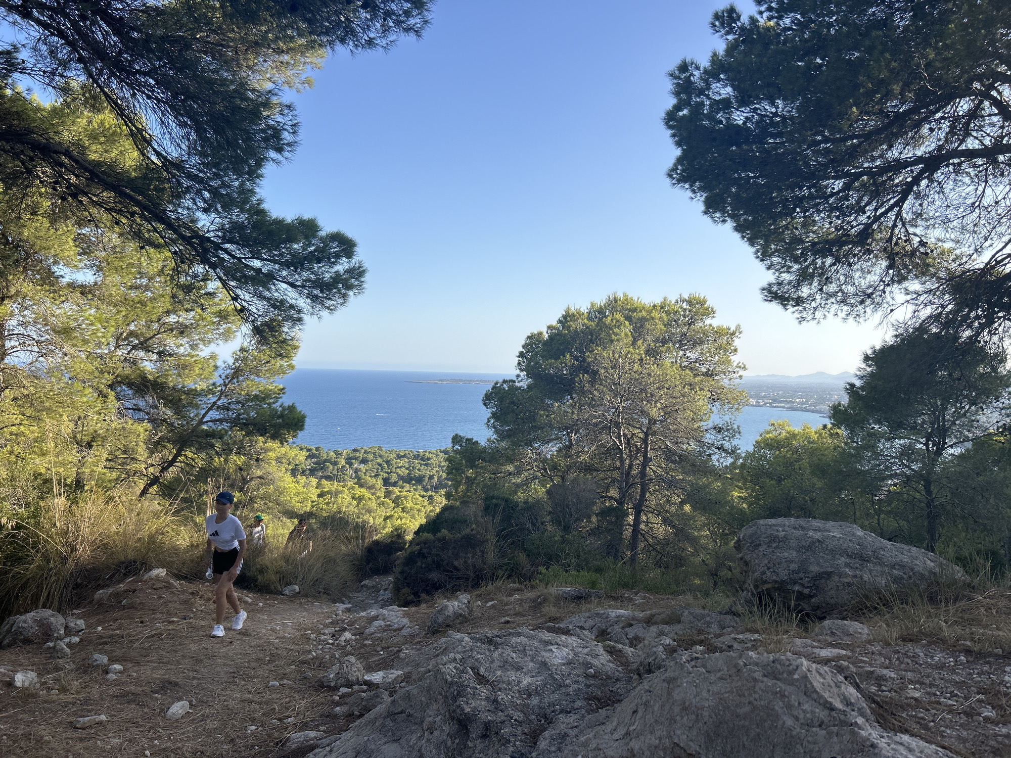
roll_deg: -0.9
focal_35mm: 26
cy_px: 379
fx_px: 759
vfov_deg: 53.1
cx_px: 506
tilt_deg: -2.3
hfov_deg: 67.3
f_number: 1.5
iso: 50
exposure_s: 1/2404
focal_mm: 5.7
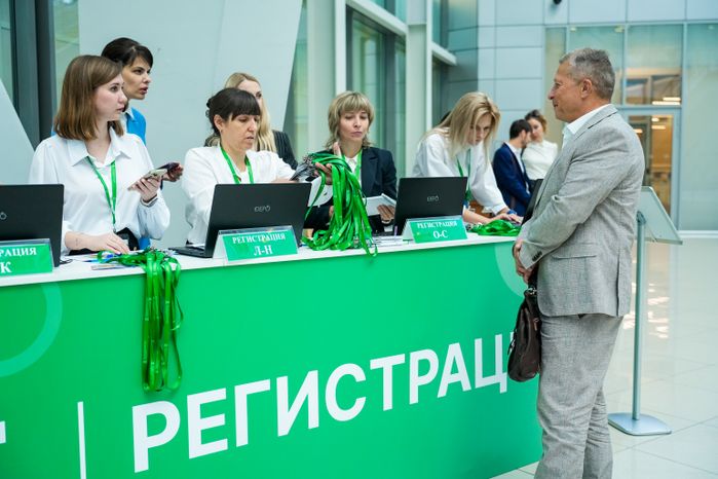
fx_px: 798
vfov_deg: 33.4
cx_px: 359
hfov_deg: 48.5
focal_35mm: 40
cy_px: 240
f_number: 2.8
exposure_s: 1/500
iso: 2000
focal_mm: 40
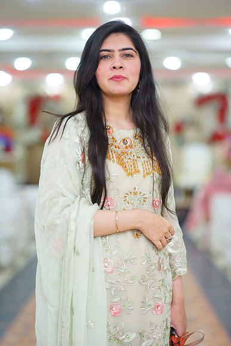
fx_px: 818
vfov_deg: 23.9
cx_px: 116
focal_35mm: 85
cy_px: 173
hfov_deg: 16.1
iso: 400
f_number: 2
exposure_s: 1/160
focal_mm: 85
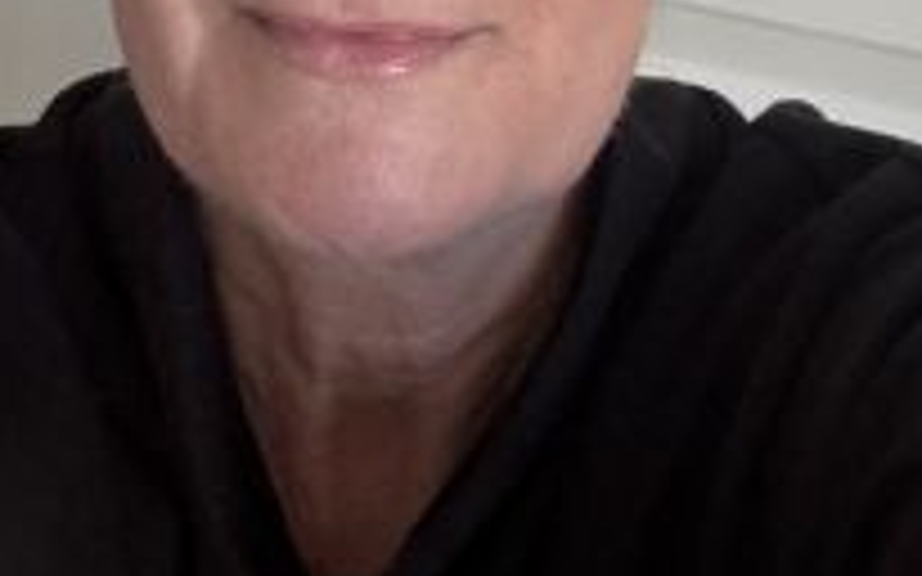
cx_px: 315
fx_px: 2336
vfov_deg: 12.9
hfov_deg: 22.2
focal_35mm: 93
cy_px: -432
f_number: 1.9
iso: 160
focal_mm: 2.69
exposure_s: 1/60
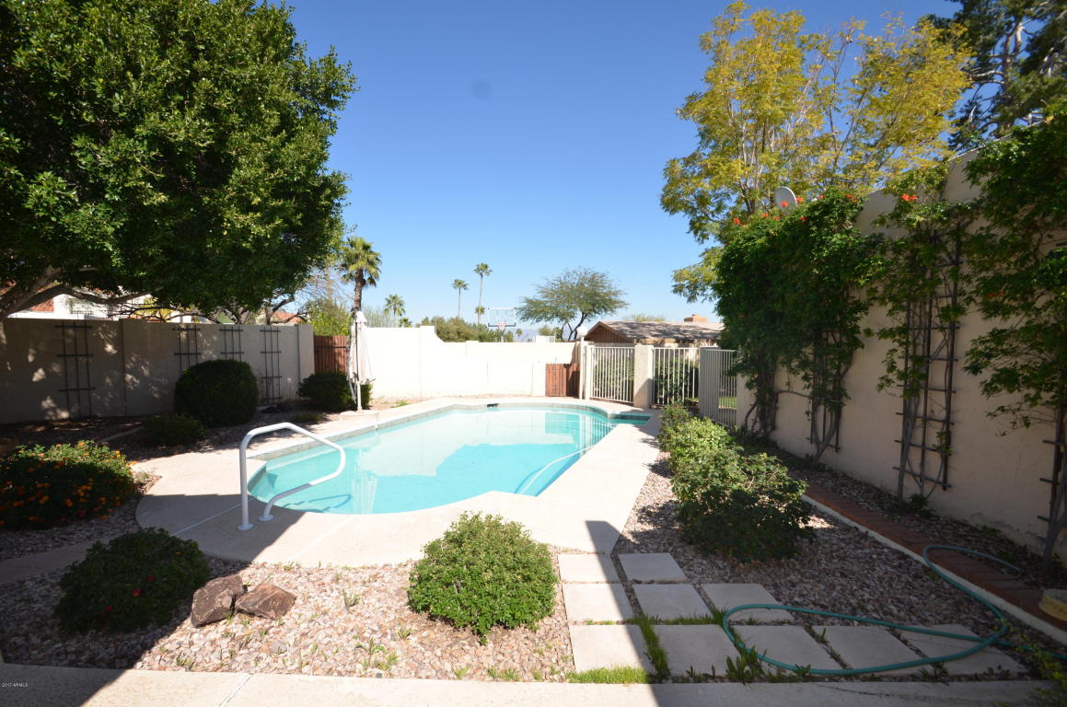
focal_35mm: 15
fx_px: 444
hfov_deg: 100.5
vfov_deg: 77.1
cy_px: 354
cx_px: 534
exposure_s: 1/250
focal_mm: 10
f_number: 7.1
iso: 100
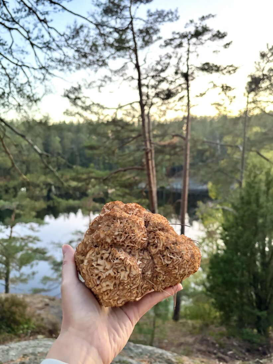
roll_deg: +1.2
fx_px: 273
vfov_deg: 67.3
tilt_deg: -7.7
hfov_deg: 53.1
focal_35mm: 26
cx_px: 136
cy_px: 182
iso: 1000
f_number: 1.6
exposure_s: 1/30
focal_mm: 5.96
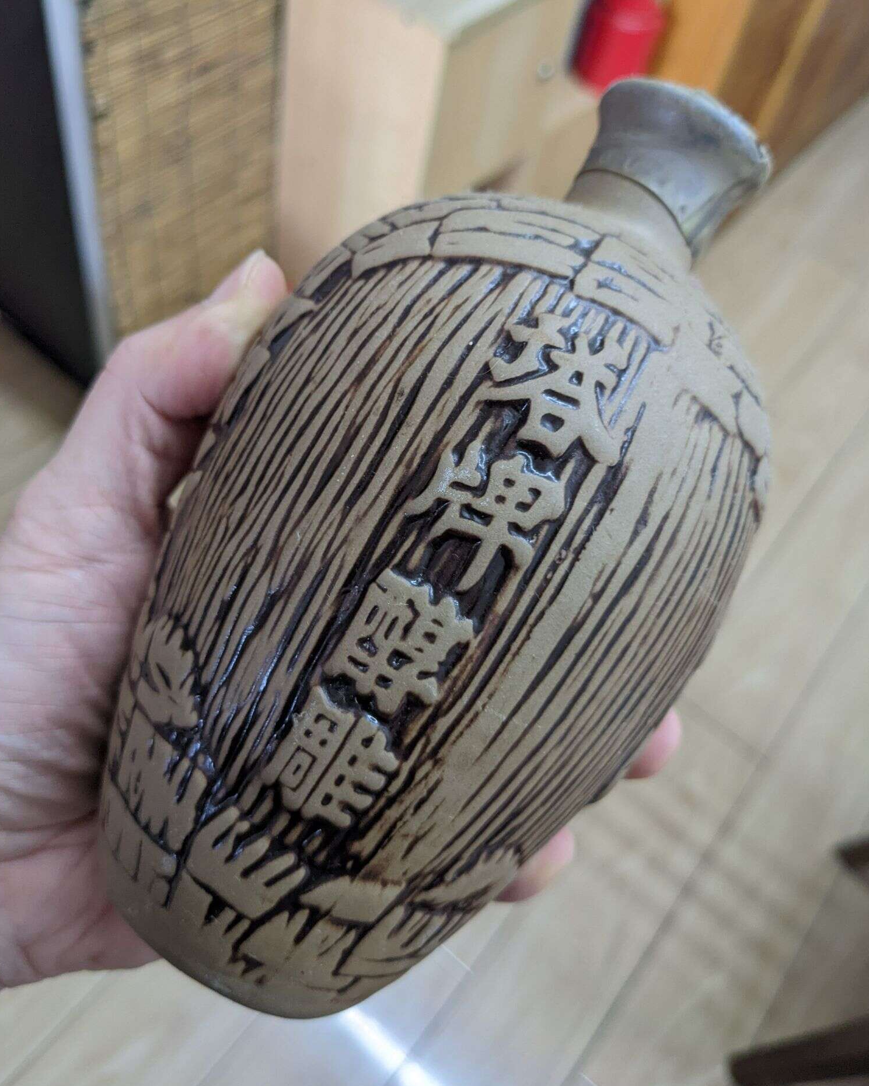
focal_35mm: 29
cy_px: 504
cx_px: 434
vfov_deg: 60.4
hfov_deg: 50.0
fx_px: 932
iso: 209
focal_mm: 4.38
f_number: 1.73
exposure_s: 1/41.1
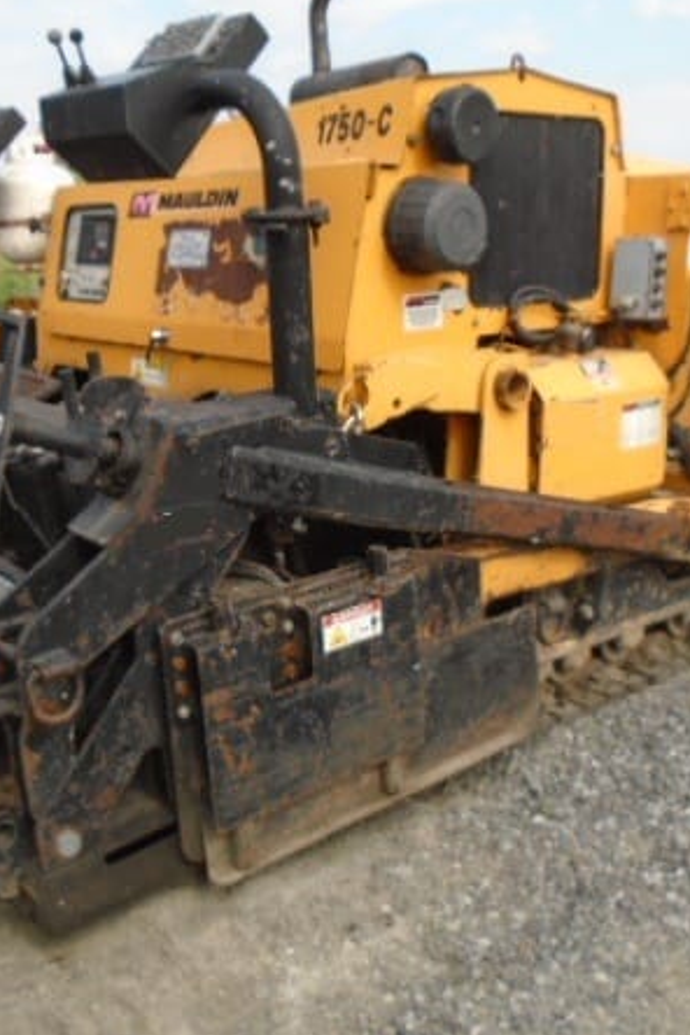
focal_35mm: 39
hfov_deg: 34.2
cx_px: 331
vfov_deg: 49.5
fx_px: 1121
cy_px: 494
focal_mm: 4.6
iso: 100
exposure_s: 1/640
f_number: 3.2
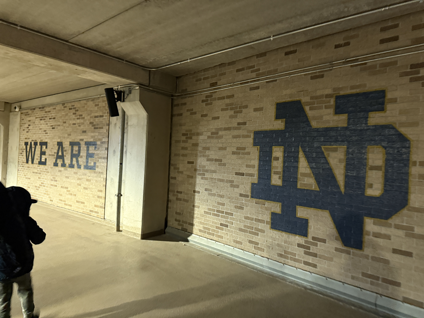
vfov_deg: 56.8
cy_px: 159
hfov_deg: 71.6
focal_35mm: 24
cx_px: 212
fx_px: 294
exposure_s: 1/30
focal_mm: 6.76
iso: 800
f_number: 1.78
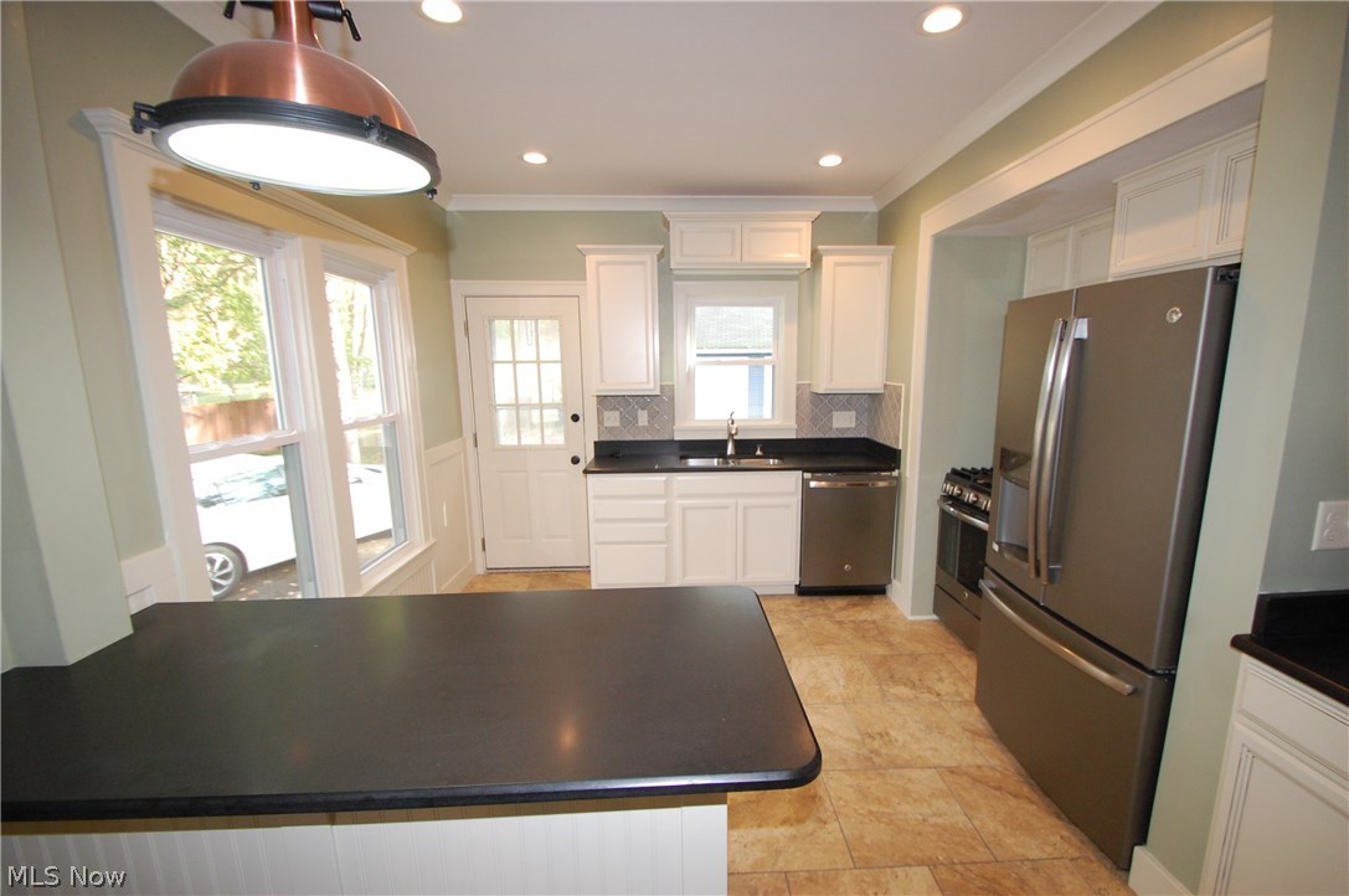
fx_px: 561
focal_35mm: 15
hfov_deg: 100.5
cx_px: 674
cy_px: 448
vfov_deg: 77.2
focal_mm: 10
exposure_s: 1/60
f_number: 5.6
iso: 800
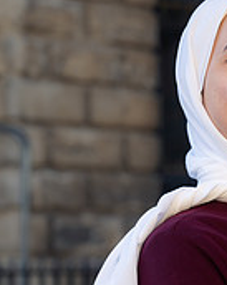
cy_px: 210
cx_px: 247
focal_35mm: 172
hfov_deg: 8.9
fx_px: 1448
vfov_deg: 11.2
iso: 100
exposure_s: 1/250
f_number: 4
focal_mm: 70
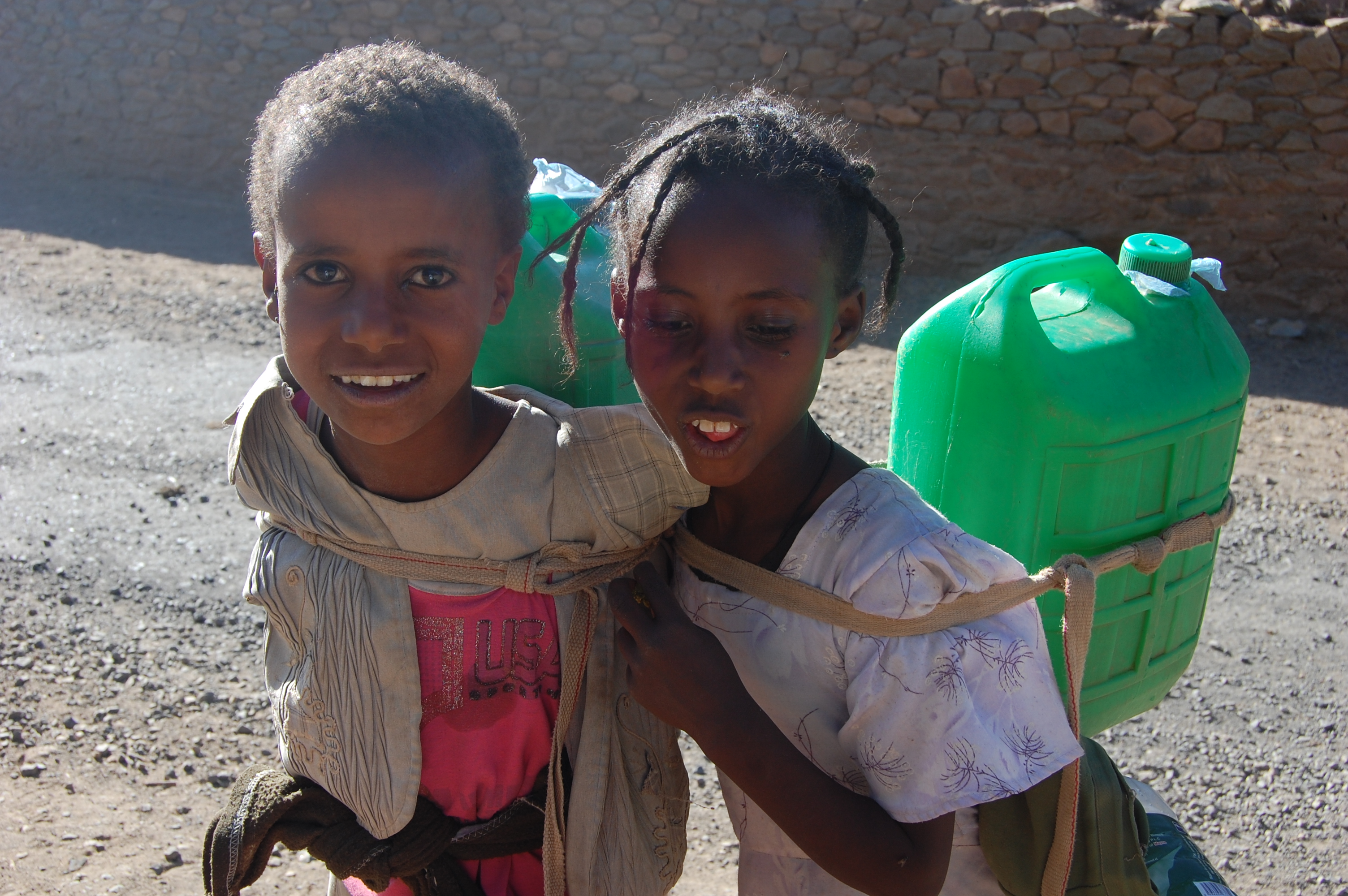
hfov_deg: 46.4
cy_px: 448
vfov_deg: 31.8
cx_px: 674
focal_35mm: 42
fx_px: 1571
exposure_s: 1/160
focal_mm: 28
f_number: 6.3
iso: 200
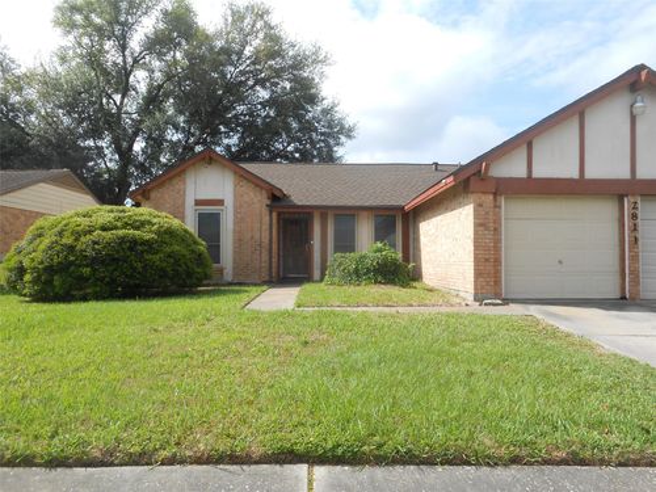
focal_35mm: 26
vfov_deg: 53.1
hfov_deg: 67.3
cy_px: 246
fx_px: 493
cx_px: 328
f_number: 3.5
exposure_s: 1/640
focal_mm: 4.6
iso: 80
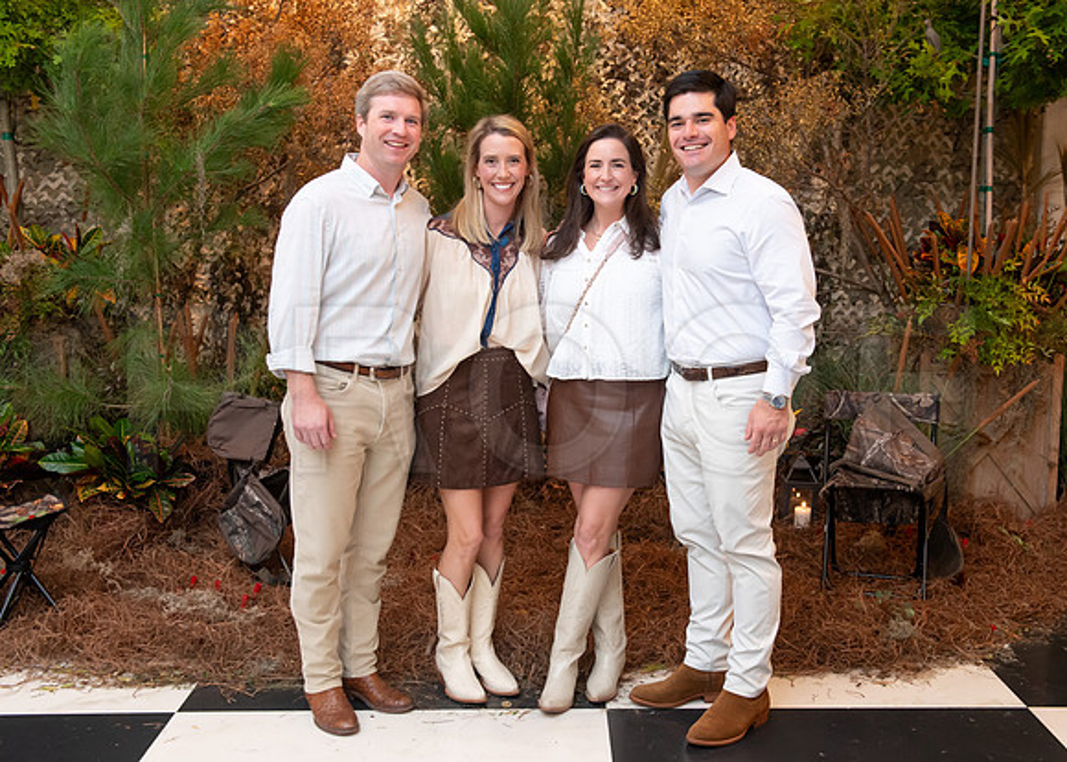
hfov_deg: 46.6
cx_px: 594
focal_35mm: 41
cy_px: 361
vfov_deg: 34.2
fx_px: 1236
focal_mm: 36
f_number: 5.6
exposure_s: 1/80
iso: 2500
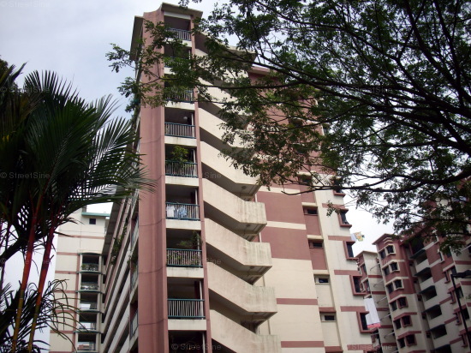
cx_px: 236
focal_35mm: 37
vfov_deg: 38.6
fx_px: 503
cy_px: 176
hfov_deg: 50.2
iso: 80
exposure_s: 1/400
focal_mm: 6.2
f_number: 5.6
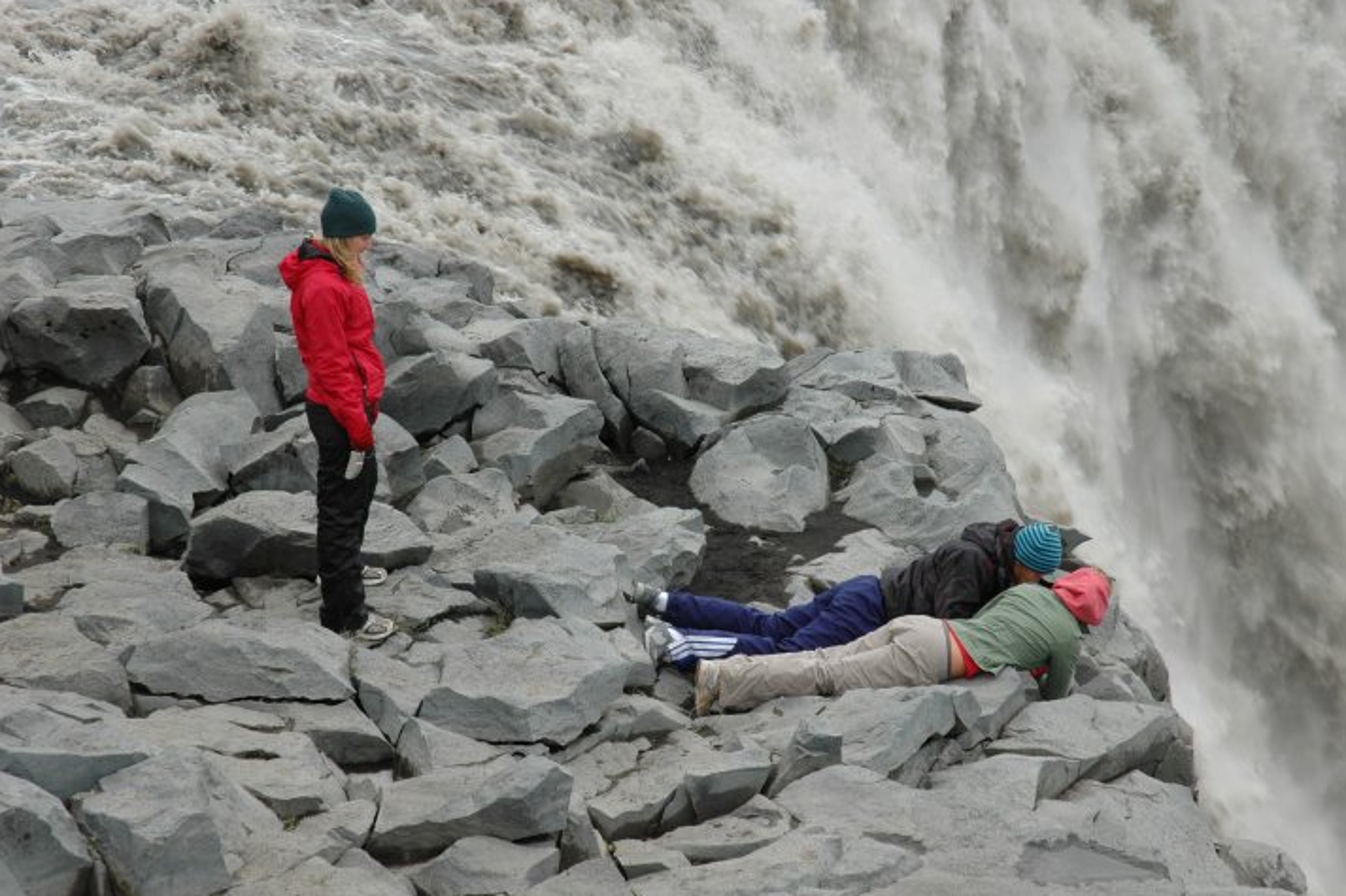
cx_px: 679
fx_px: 3514
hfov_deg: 21.7
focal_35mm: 94
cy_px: 445
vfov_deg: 14.5
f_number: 9.5
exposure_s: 1/125
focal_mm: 62
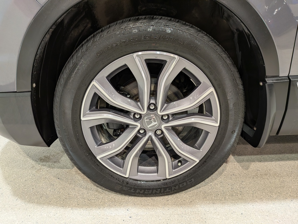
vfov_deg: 56.8
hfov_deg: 71.6
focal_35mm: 24
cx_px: 149
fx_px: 207
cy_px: 112
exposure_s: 1/40
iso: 63
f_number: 1.7
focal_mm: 4.53
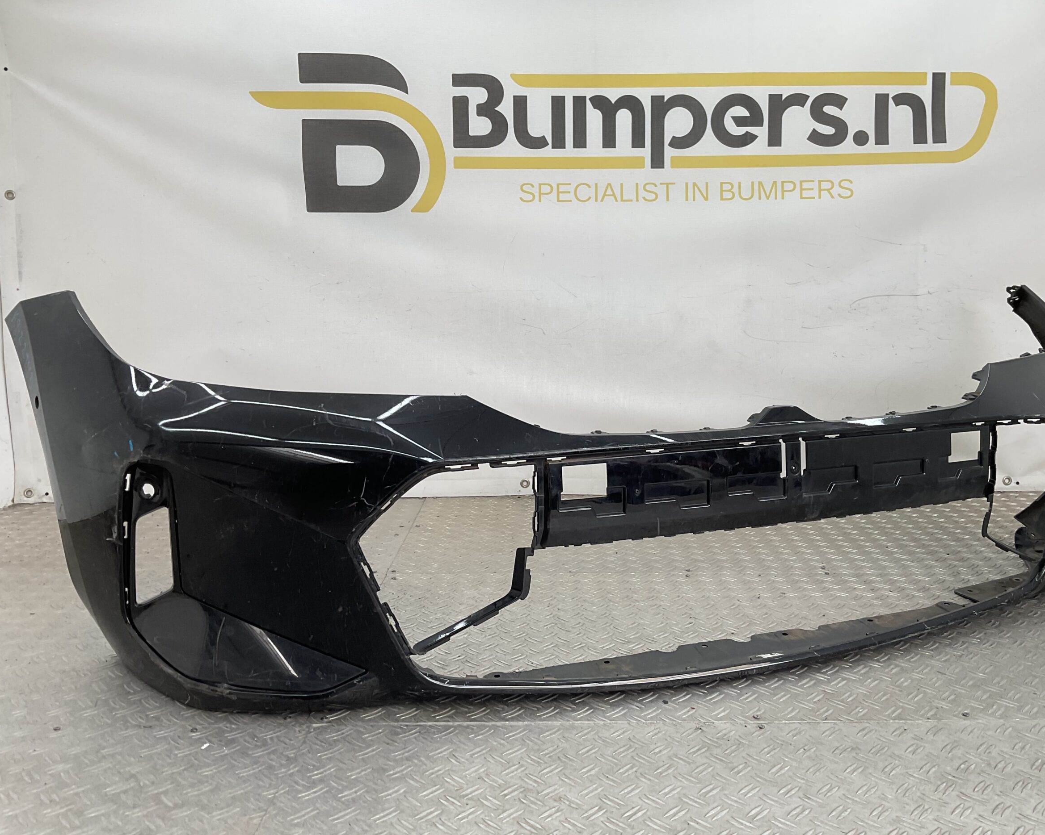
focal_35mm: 31
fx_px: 959
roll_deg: +0.0
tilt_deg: -7.4
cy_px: 414
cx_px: 569
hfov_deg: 57.1
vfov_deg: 47.1
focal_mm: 3
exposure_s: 1/128
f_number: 1.8
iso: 16
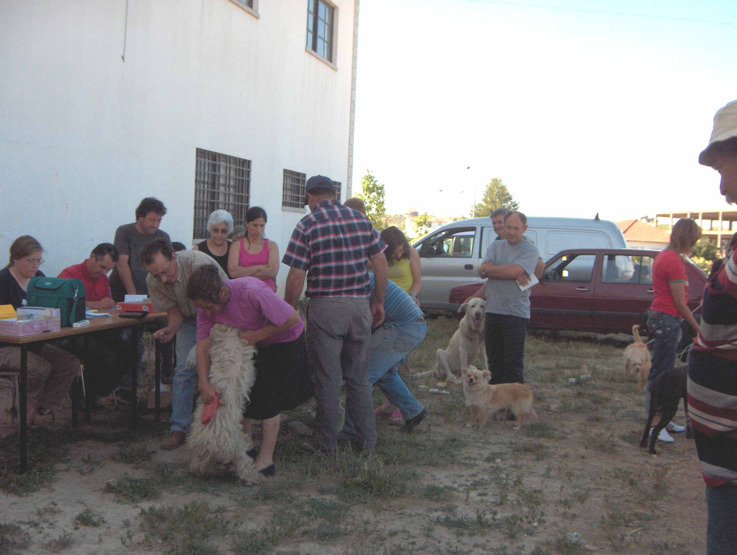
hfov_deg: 47.8
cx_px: 368
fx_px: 832
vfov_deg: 36.9
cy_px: 278
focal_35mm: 39
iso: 100
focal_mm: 8
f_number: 2.8
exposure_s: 1/1031
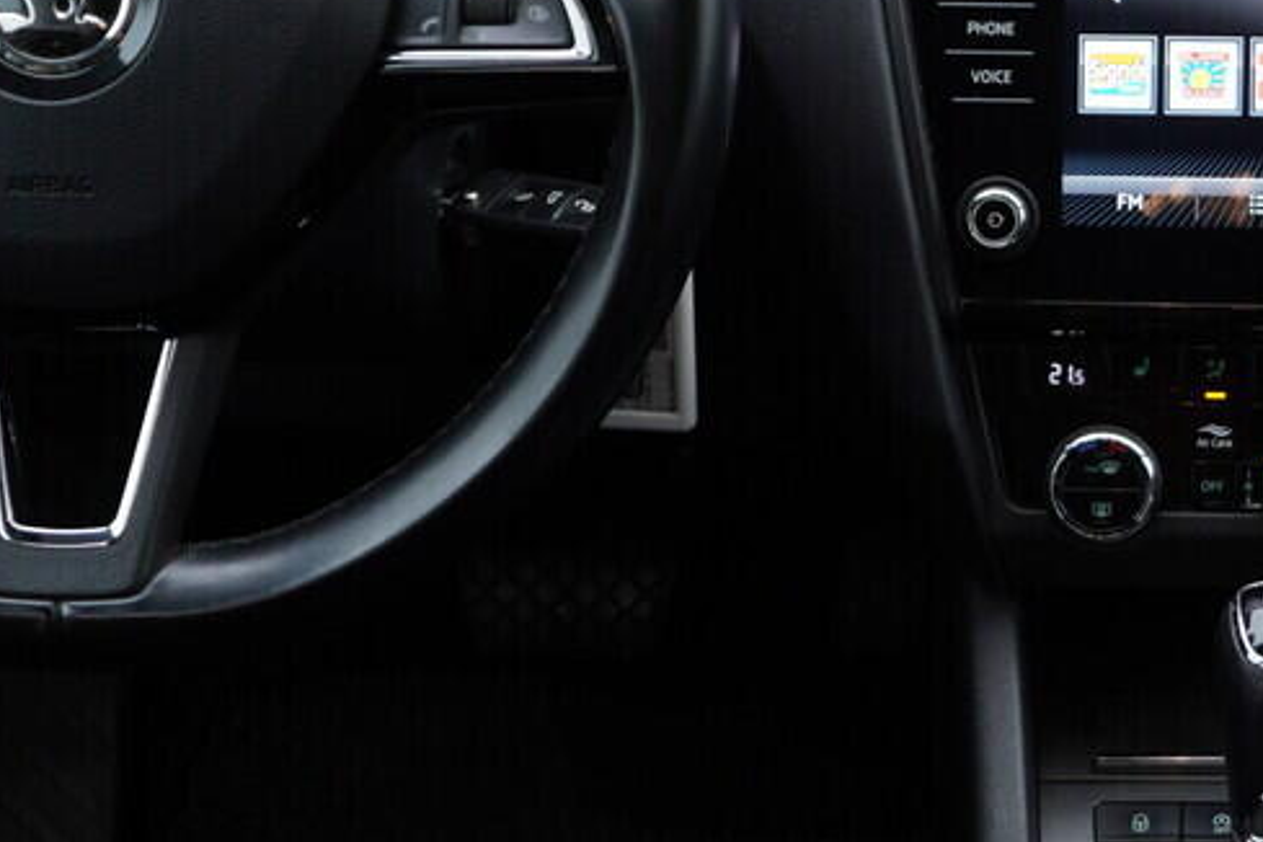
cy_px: 251
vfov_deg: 12.9
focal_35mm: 106
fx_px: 3719
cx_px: 1211
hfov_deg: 18.8
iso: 125
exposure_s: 1/50
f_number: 3.2
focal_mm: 24
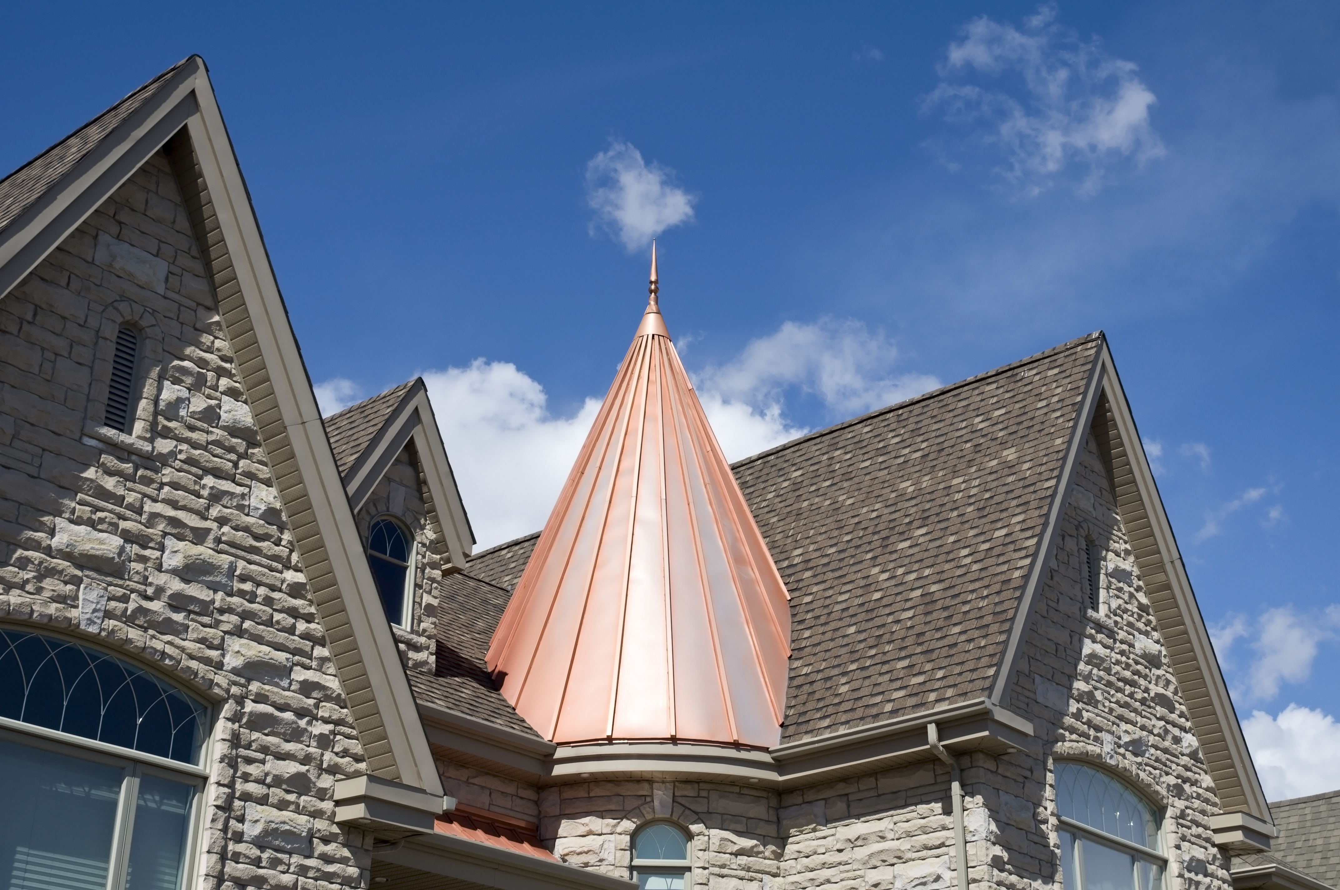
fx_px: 1896
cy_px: 445
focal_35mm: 51
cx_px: 670
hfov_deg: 38.9
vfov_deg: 26.4
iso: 200
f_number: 6.3
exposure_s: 1/1250
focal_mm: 34
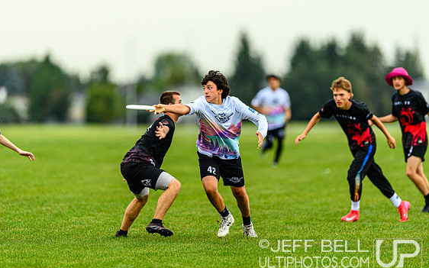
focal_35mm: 421
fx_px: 4921
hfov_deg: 5.0
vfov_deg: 3.1
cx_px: 208
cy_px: 129
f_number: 3.2
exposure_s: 1/1250
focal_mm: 400
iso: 800
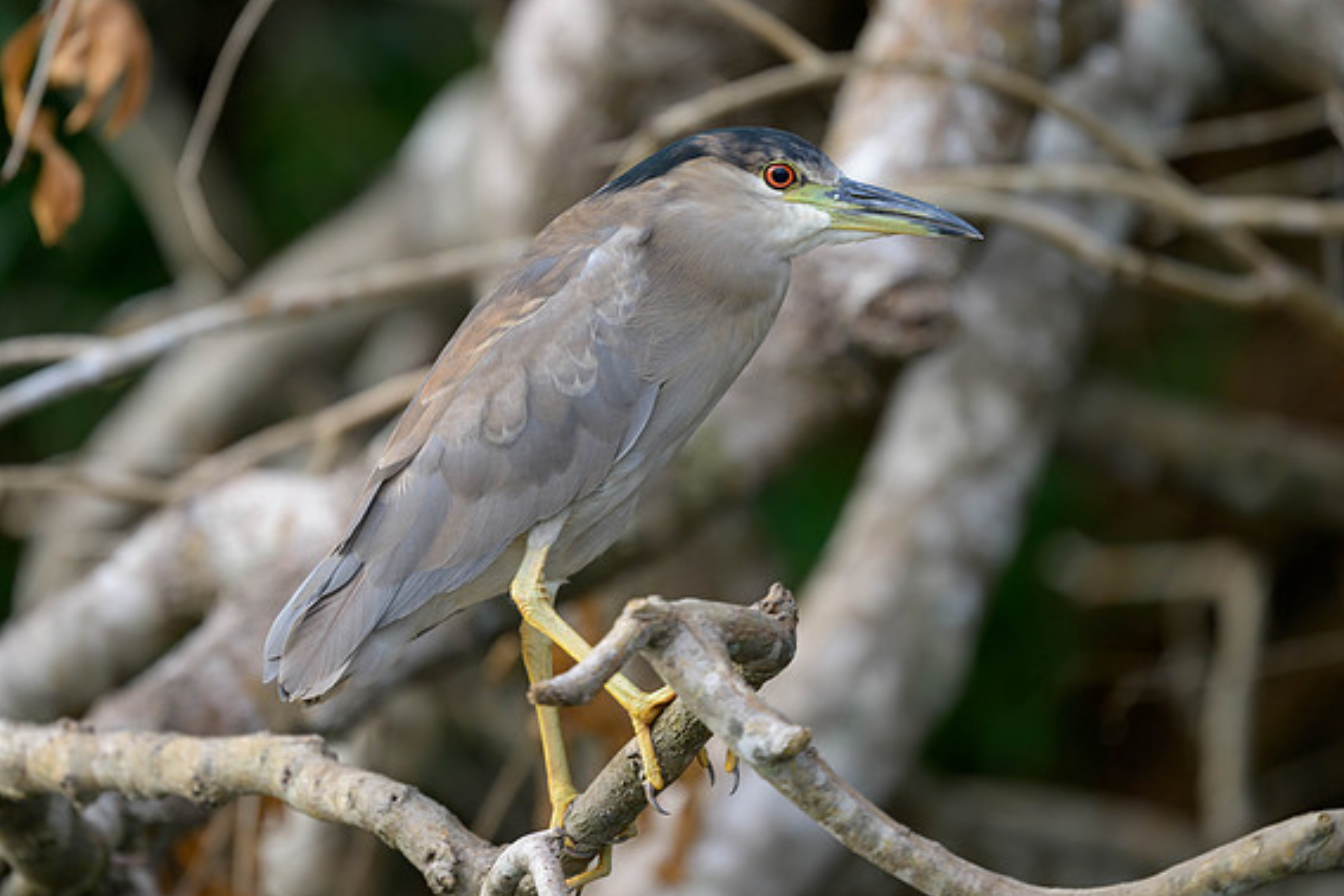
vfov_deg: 2.1
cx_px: 570
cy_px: 375
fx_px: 24526
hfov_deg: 3.1
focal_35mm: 657
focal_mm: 560
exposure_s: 1/500
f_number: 4
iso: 360
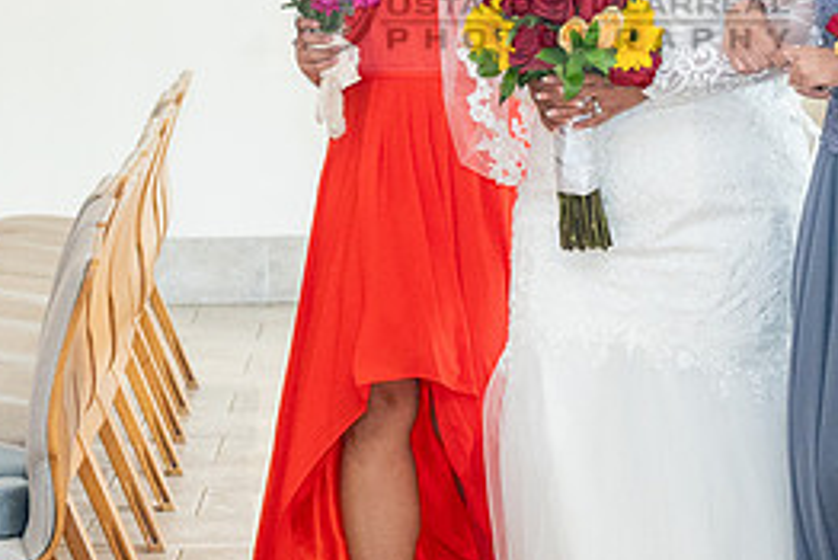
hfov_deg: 11.8
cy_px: -64
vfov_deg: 7.8
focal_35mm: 174
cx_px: 427
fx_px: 4052
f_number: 4
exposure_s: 1/200
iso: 2000
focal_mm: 49
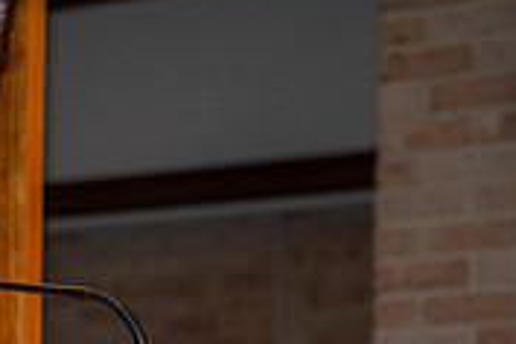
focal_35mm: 279
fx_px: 3999
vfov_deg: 4.9
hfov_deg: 7.3
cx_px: -283
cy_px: 440
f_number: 5.6
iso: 1600
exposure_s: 1/200
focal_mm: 85
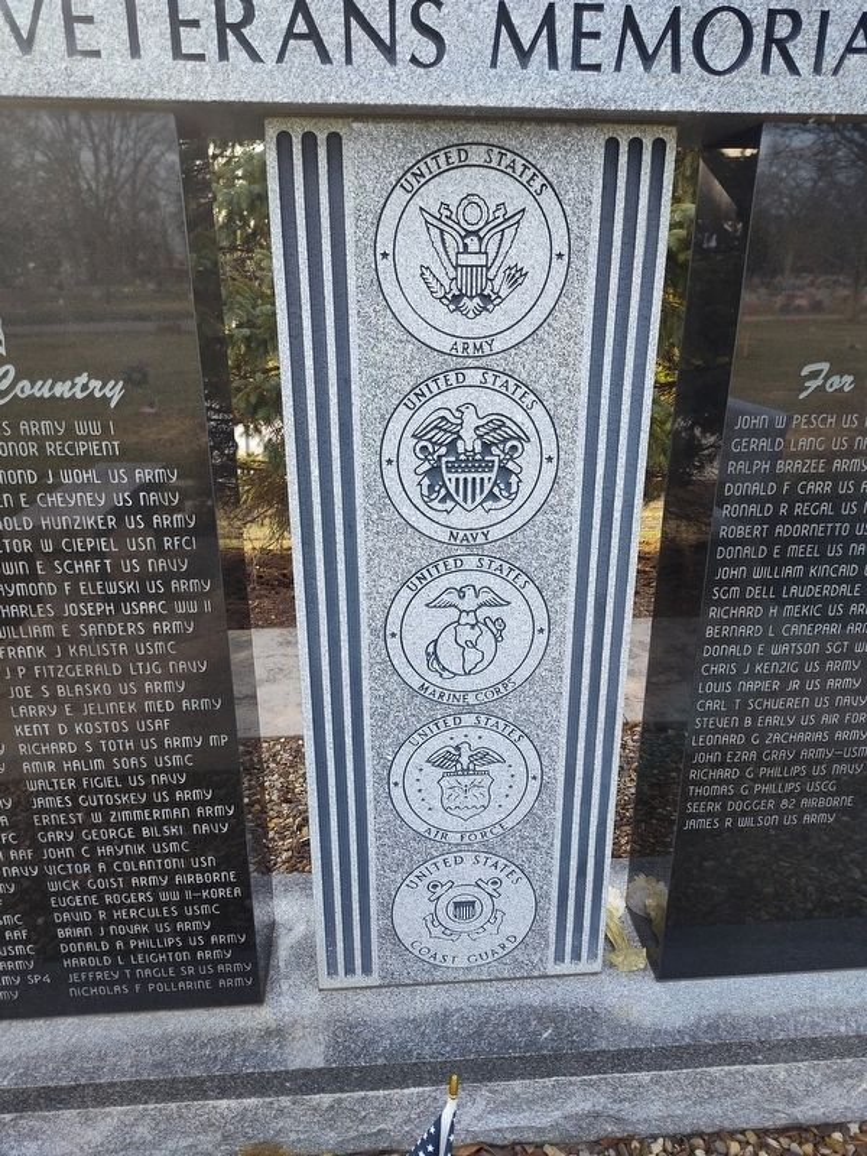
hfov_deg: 58.9
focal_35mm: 23
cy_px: 578
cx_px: 434
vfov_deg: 73.9
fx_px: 768
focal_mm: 5.56
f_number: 1.8
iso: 147
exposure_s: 1/200
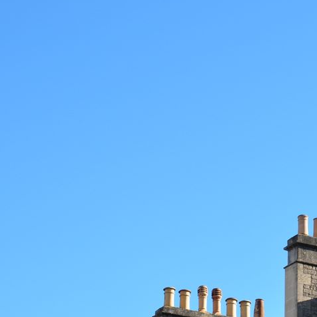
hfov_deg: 11.0
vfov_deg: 11.0
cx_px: 255
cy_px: 208
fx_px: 1647
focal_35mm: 159
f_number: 9
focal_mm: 58
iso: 200
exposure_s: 1/160
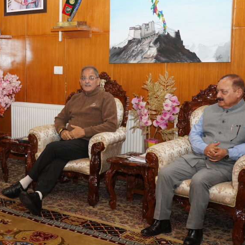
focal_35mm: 55
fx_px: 440
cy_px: 128
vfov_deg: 31.1
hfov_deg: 29.9
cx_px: 30
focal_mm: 24
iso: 1600
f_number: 5.6
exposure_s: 1/80
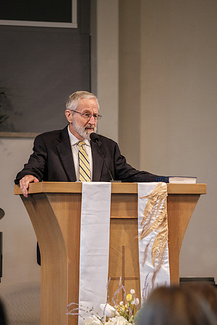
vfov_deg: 9.8
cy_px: 162
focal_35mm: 210
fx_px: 1899
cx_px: 108
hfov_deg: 6.5
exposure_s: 1/200
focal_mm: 140
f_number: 2.8
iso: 1600
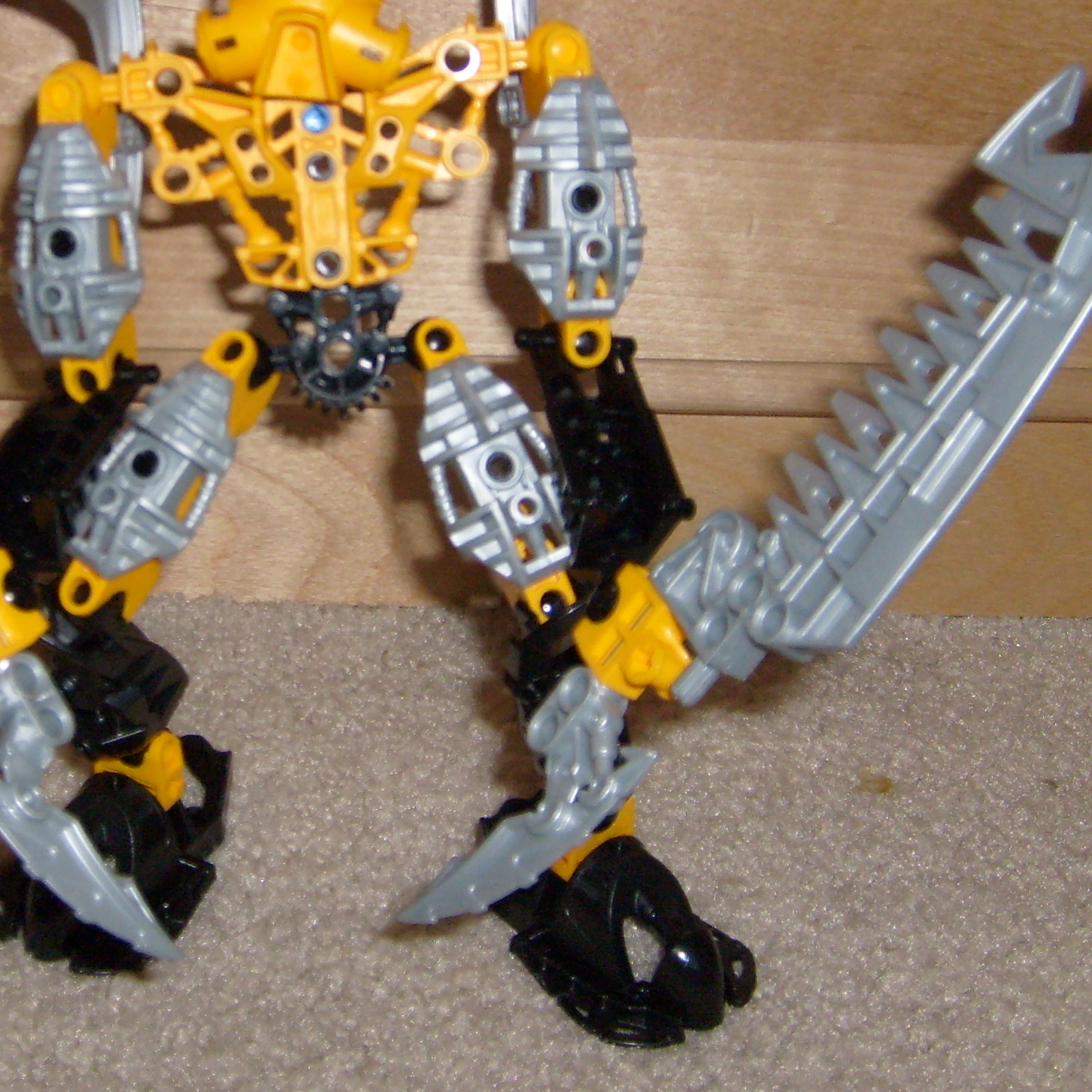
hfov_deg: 28.1
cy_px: 367
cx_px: 250
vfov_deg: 28.4
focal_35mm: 60
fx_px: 2141
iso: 100
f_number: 2.8
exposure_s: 1/45
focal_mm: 5.8
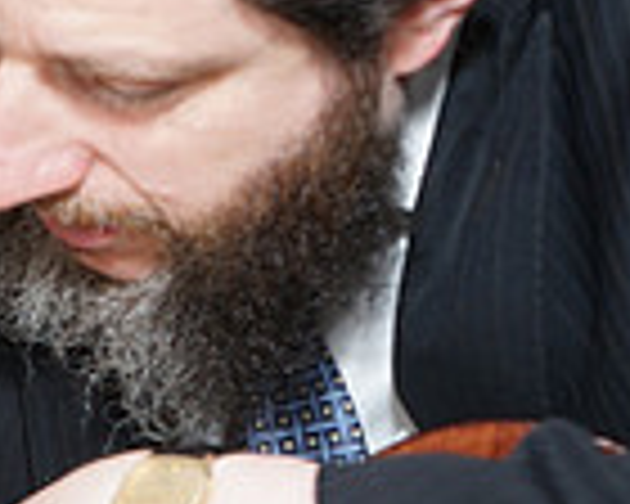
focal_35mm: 113
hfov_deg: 16.5
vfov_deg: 13.6
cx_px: -72
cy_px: 173
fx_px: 2107
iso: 320
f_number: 5.6
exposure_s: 1/80
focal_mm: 29
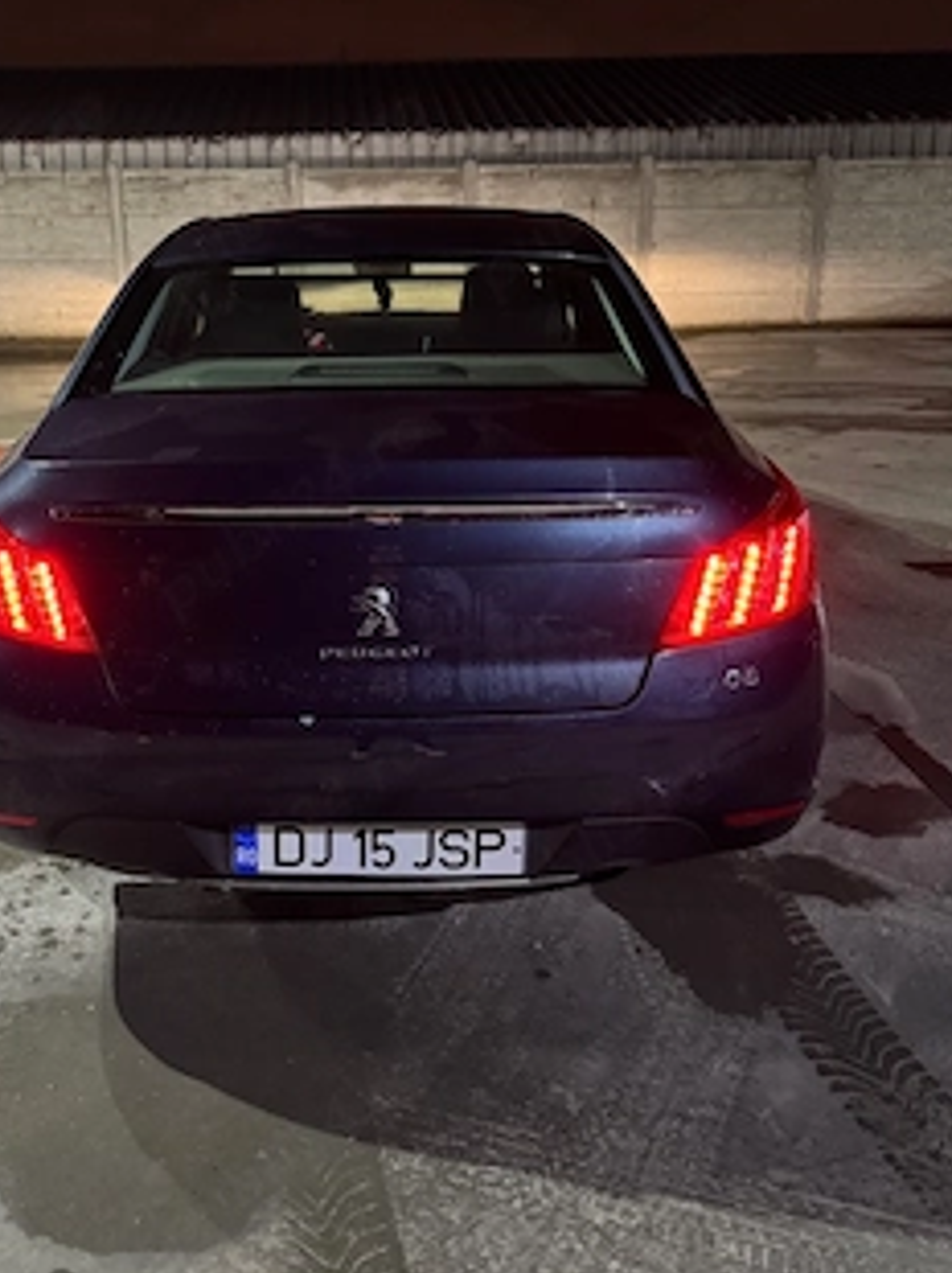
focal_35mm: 31
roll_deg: +0.6
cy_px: 563
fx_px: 1138
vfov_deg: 58.2
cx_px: 373
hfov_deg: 45.1
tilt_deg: -16.0
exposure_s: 1/25
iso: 1000
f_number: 1.78
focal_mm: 6.76
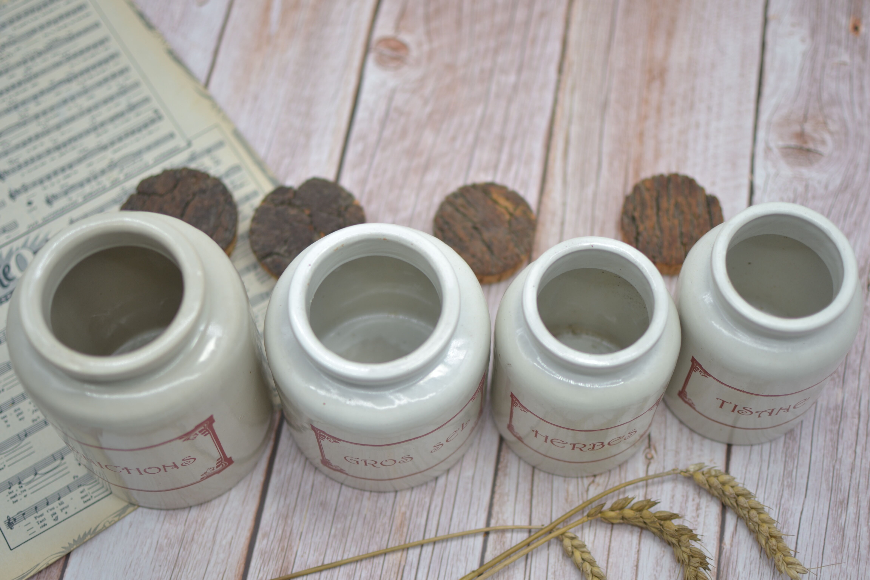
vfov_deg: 25.8
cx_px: 435
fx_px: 1269
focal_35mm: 52
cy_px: 290
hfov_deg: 37.9
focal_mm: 35
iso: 100
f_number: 1.8
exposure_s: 1/500
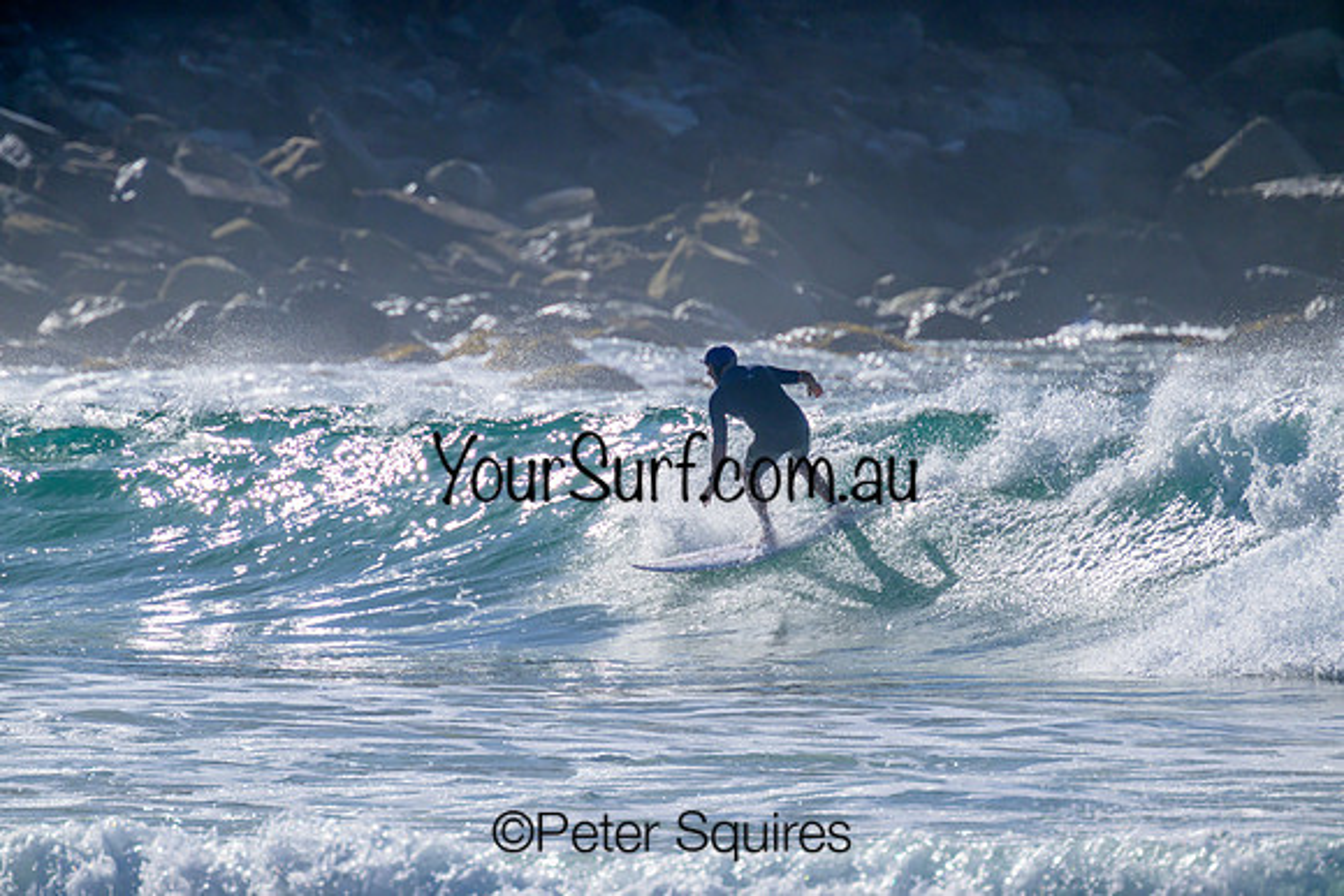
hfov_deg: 2.6
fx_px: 29872
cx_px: 672
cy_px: 448
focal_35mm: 800
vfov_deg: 1.7
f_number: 11
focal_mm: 800
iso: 500
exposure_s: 1/2000
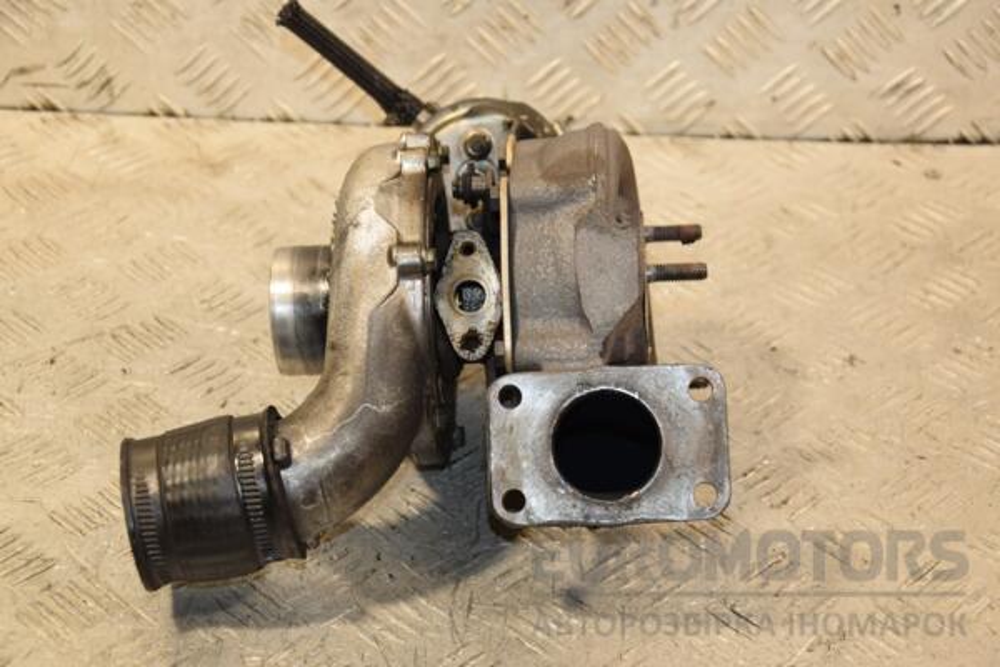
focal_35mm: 78
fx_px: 2166
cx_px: 500
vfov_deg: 17.5
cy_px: 334
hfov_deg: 26.0
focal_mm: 52
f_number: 5
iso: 800
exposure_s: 1/125
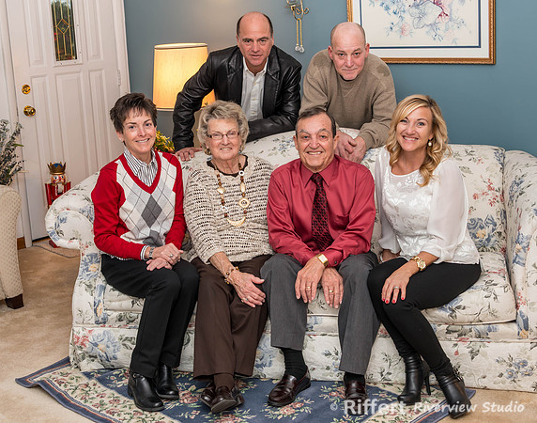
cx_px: 258
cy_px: 195
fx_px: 809
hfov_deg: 36.7
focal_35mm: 51
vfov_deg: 29.2
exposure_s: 1/30
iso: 320
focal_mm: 42
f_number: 5.6
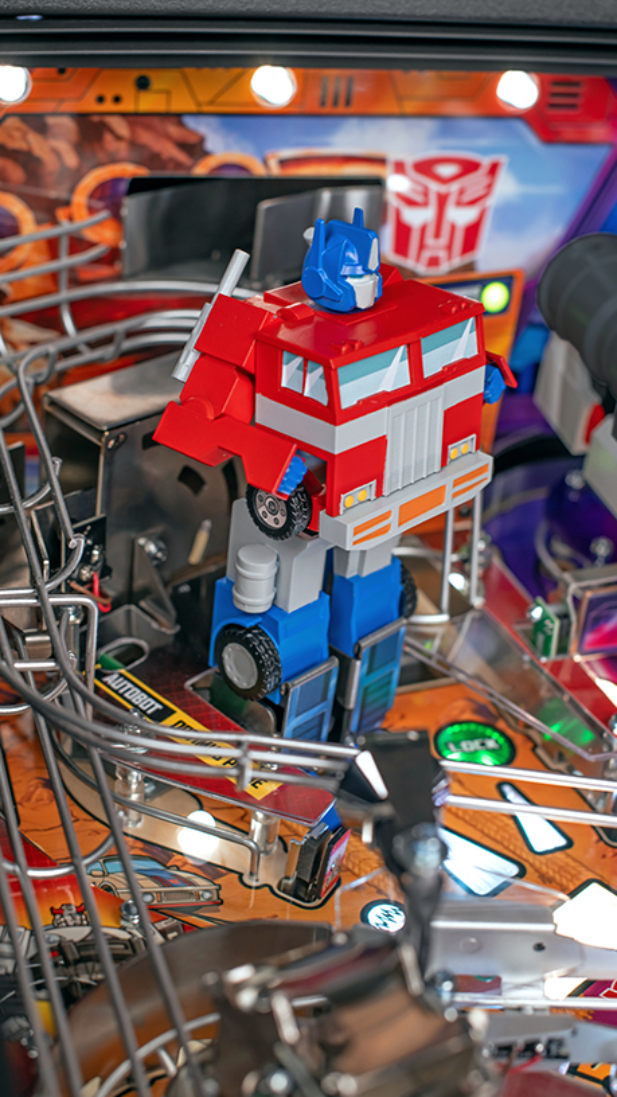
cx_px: 329
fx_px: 1542
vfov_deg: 39.2
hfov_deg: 22.6
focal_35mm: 53
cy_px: 546
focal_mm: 50
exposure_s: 1/80
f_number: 5
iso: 320
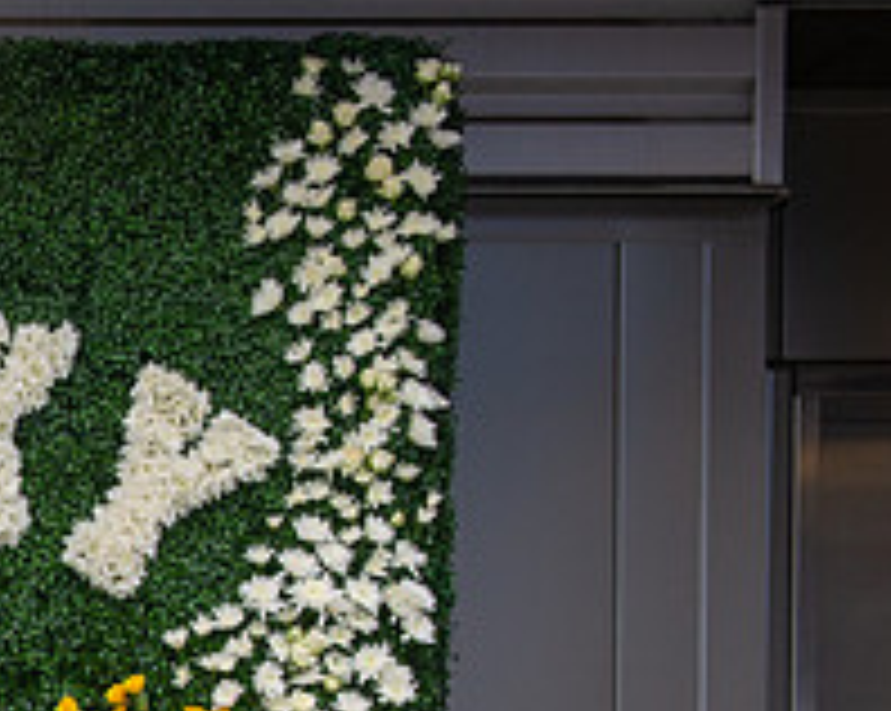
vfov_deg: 16.9
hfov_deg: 19.5
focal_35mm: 88
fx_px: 2318
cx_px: -369
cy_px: 758
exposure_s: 1/160
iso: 500
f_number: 6.3
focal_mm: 32
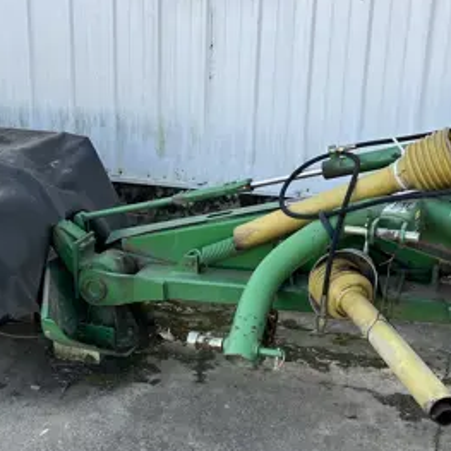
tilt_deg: -20.4
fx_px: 825
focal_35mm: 56
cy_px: 257
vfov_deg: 30.5
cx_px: 86
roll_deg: +2.0
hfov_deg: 29.8
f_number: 1.5
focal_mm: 5.7
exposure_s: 1/611
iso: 50
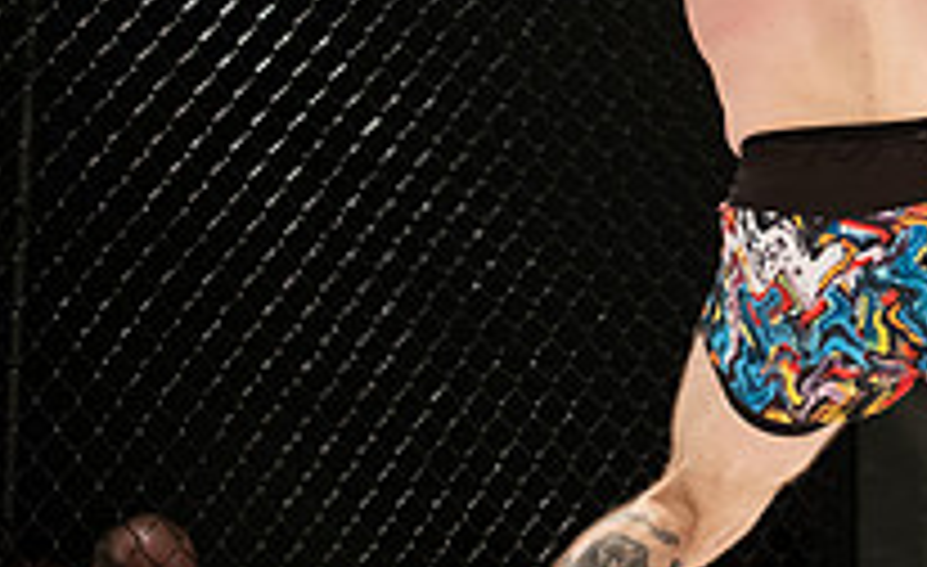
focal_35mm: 159
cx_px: 1135
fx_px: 3993
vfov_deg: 8.1
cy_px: -96
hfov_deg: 12.9
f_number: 2.8
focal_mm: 52
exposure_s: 1/1000
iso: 1250
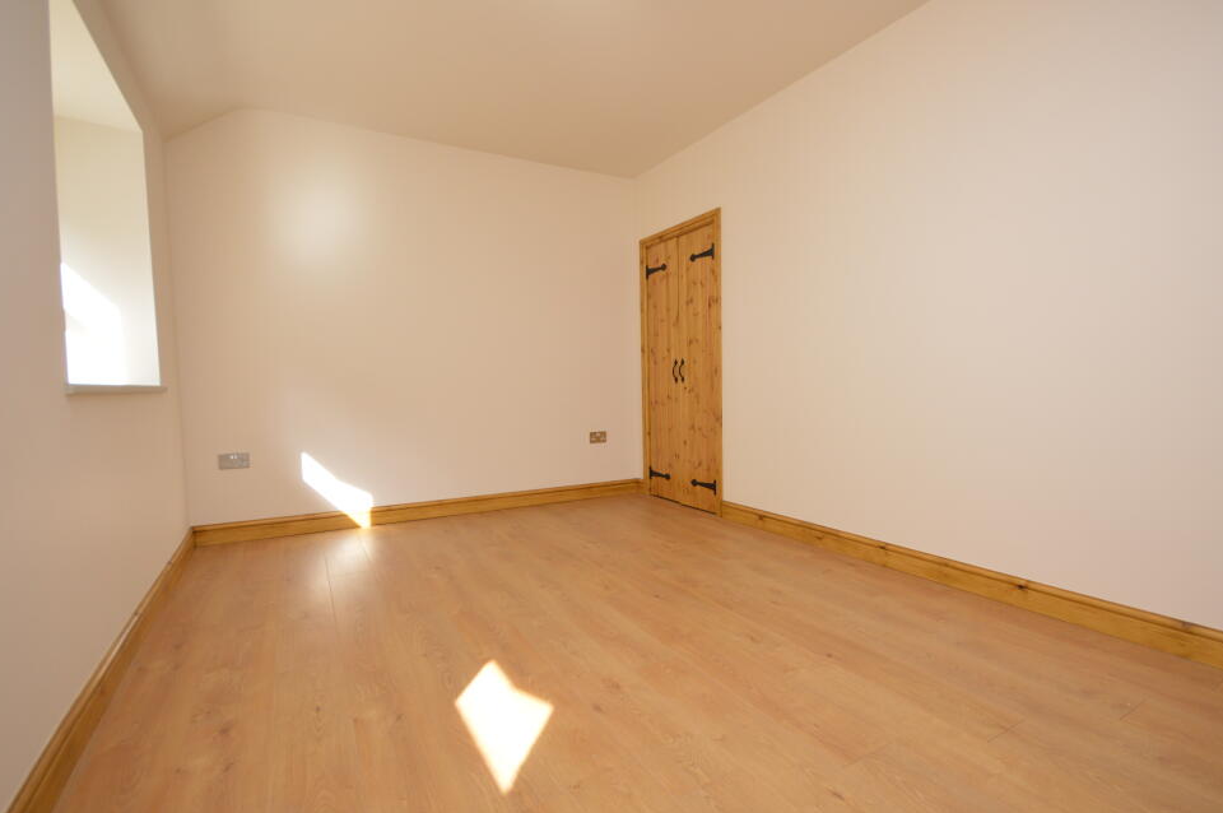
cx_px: 641
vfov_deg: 73.6
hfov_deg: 96.7
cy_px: 424
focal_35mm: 16
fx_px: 543
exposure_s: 1/125
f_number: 5.6
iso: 400
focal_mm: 10
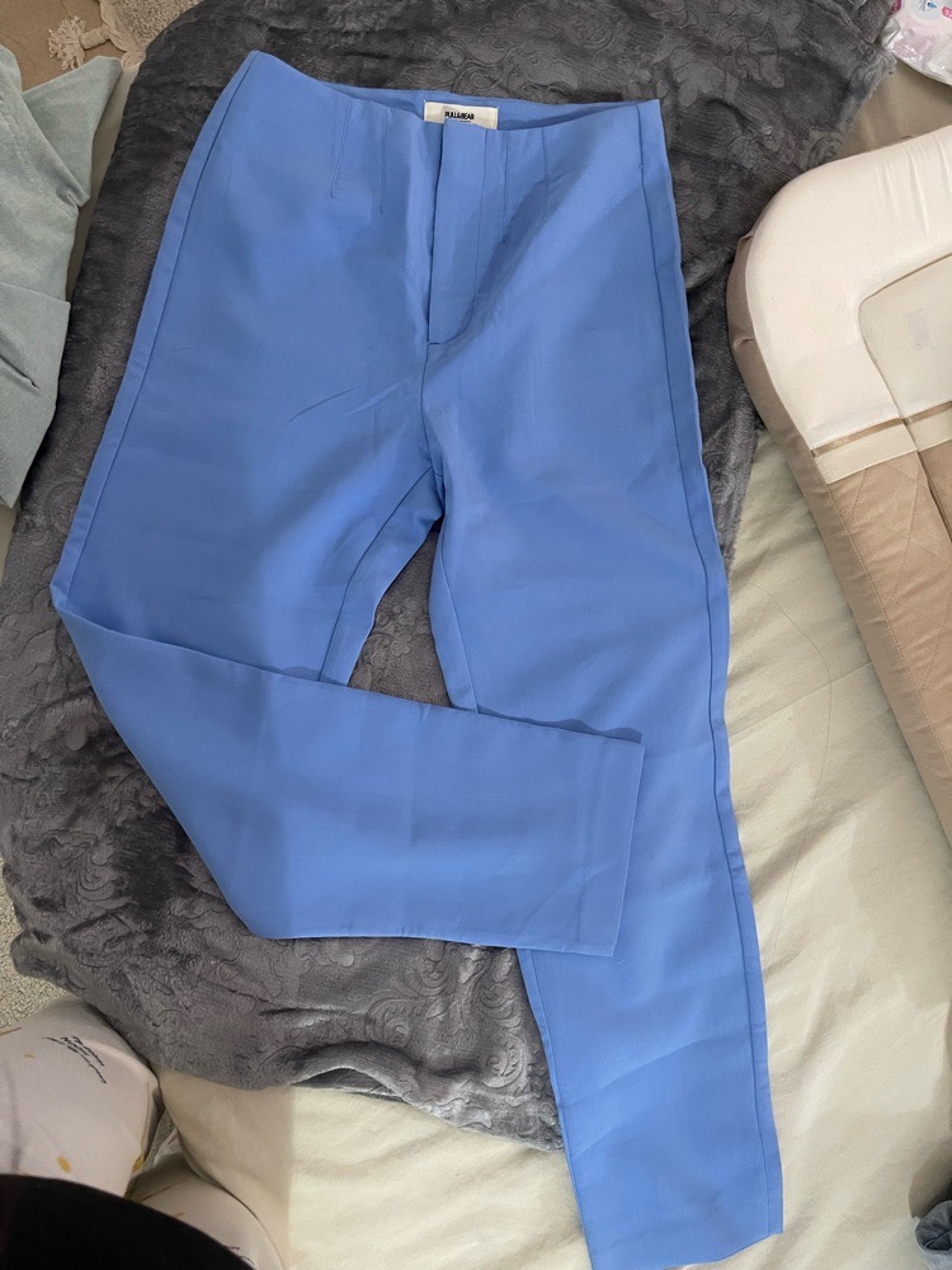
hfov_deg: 54.9
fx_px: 917
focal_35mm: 25
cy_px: 635
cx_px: 476
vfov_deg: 69.4
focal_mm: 5.1
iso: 400
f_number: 1.6
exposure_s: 1/33
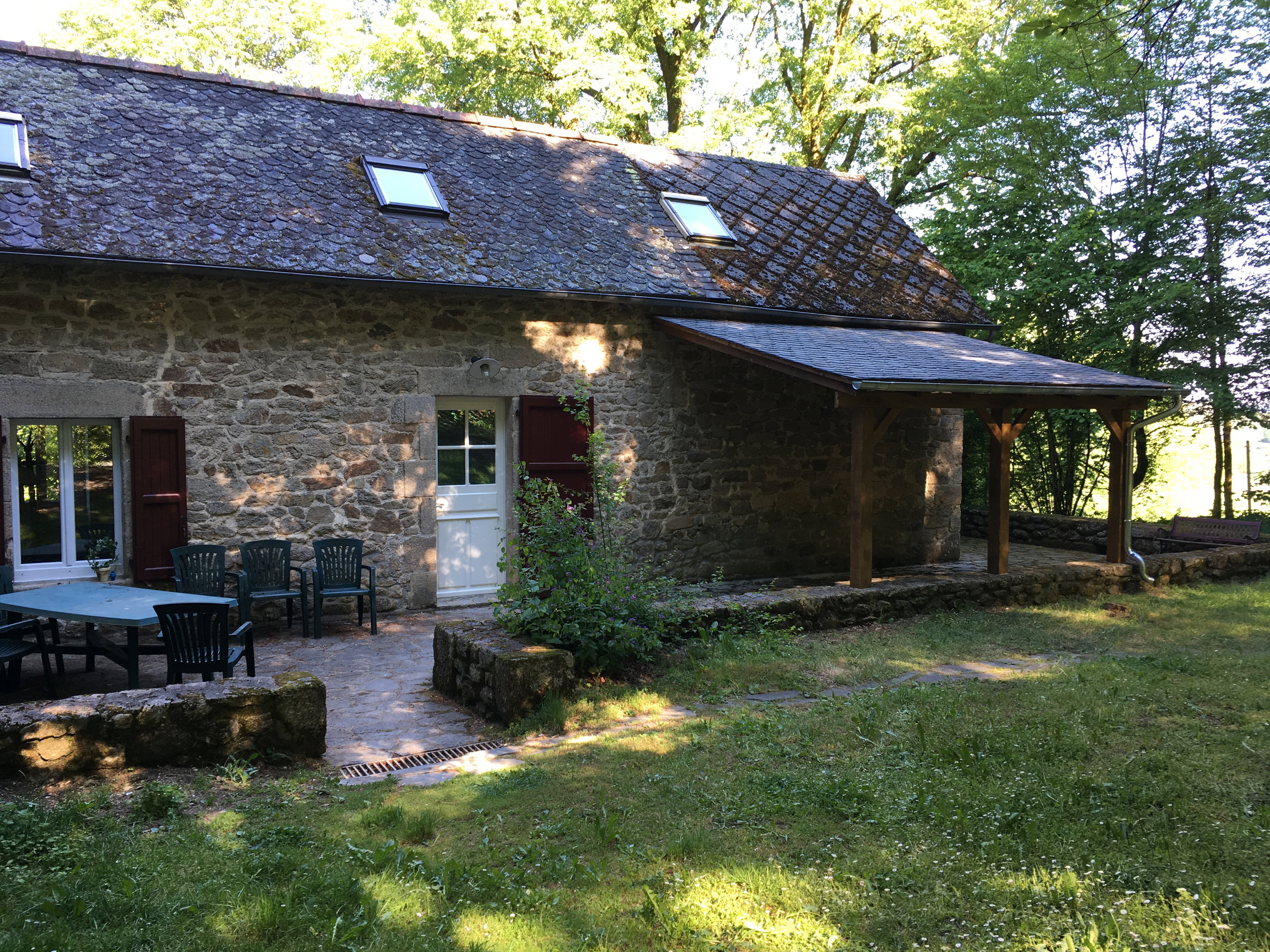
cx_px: 635
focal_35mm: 29
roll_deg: -0.9
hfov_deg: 61.7
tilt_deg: -1.0
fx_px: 1064
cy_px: 476
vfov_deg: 48.2
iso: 25
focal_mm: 4.15
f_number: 2.2
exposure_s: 1/50
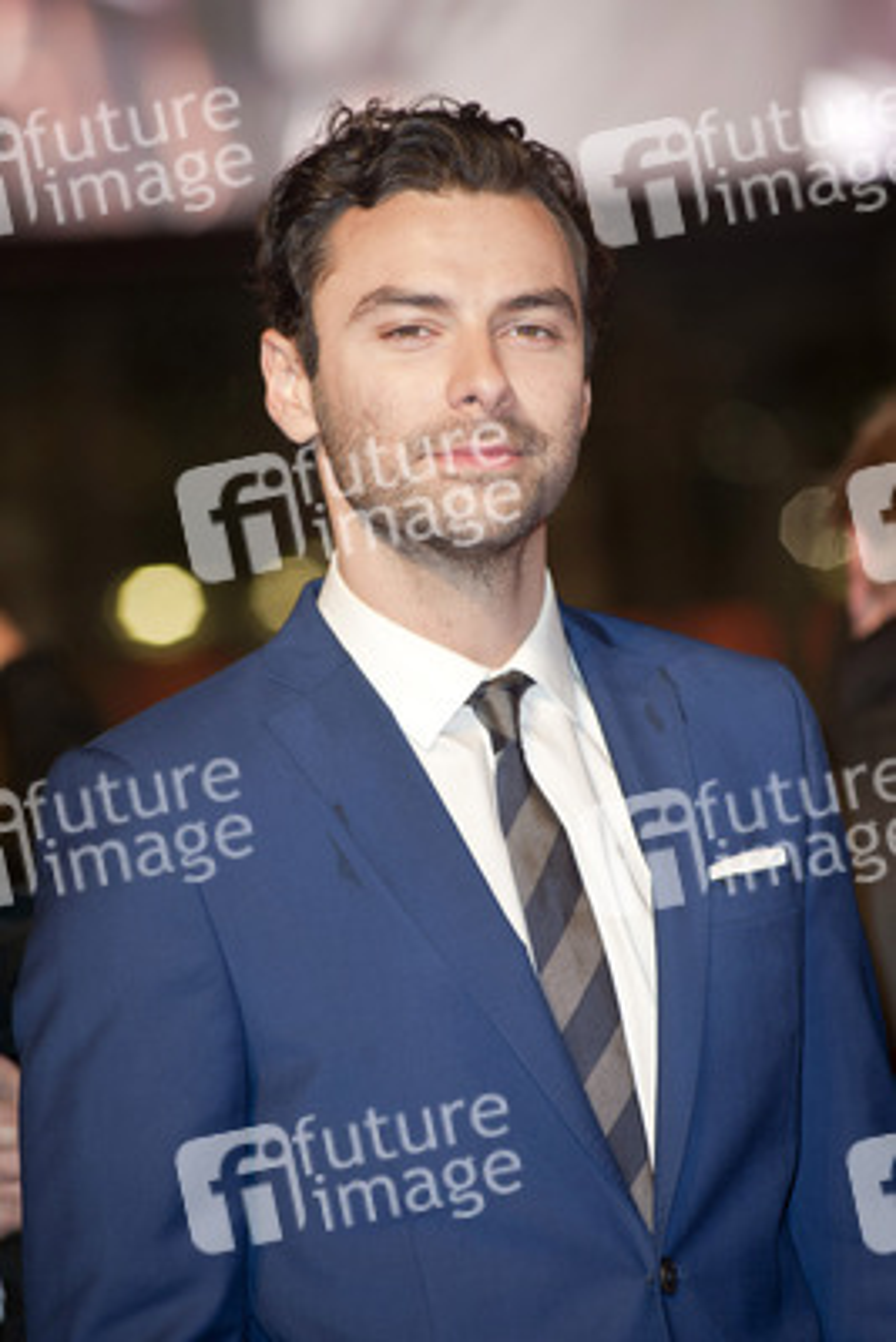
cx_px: 448
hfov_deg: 6.9
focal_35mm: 200
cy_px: 671
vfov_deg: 10.3
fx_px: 7460
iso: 1000
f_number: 5.6
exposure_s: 1/160
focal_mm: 200
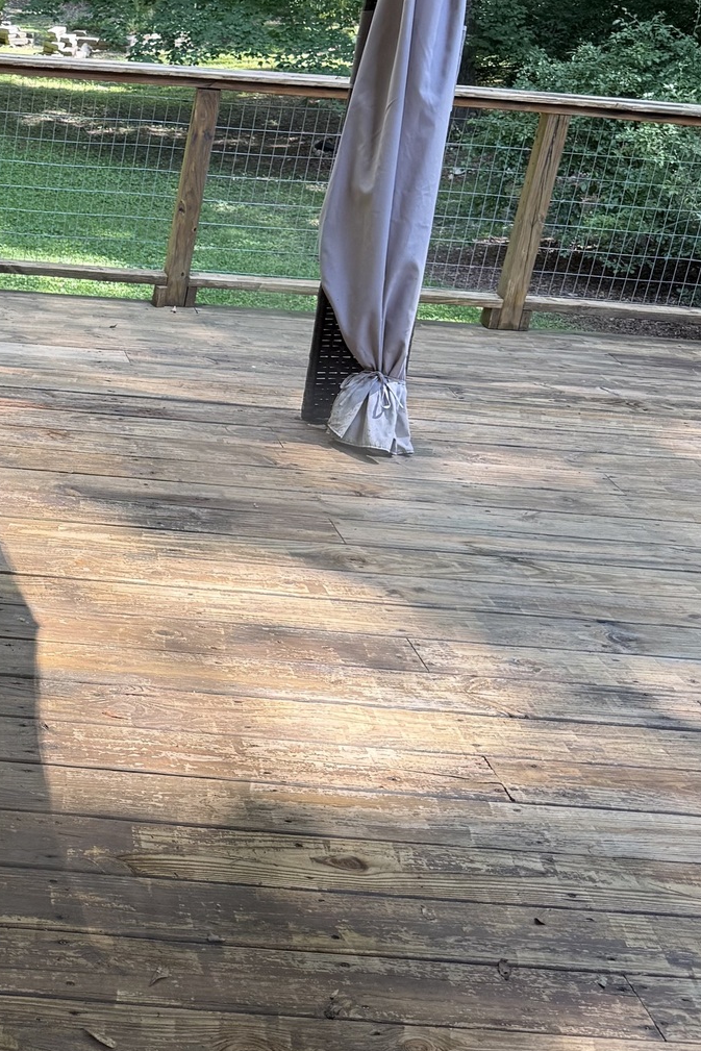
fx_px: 1664
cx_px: -145
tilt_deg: -22.0
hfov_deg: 22.0
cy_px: 429
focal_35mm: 57
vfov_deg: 34.9
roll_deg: -6.1
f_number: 1.78
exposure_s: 1/231
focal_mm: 6.76
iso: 80
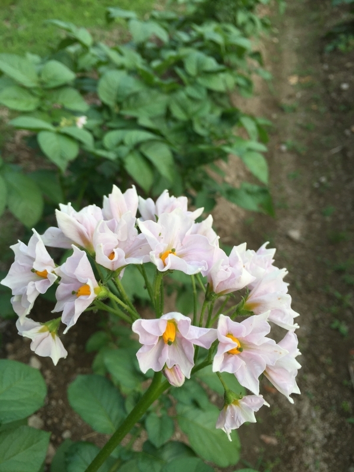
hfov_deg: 48.2
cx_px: 177
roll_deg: +2.6
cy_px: 236
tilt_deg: -39.0
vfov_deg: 61.7
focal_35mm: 29
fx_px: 395
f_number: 2.2
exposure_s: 1/120
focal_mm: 4.15
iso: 32
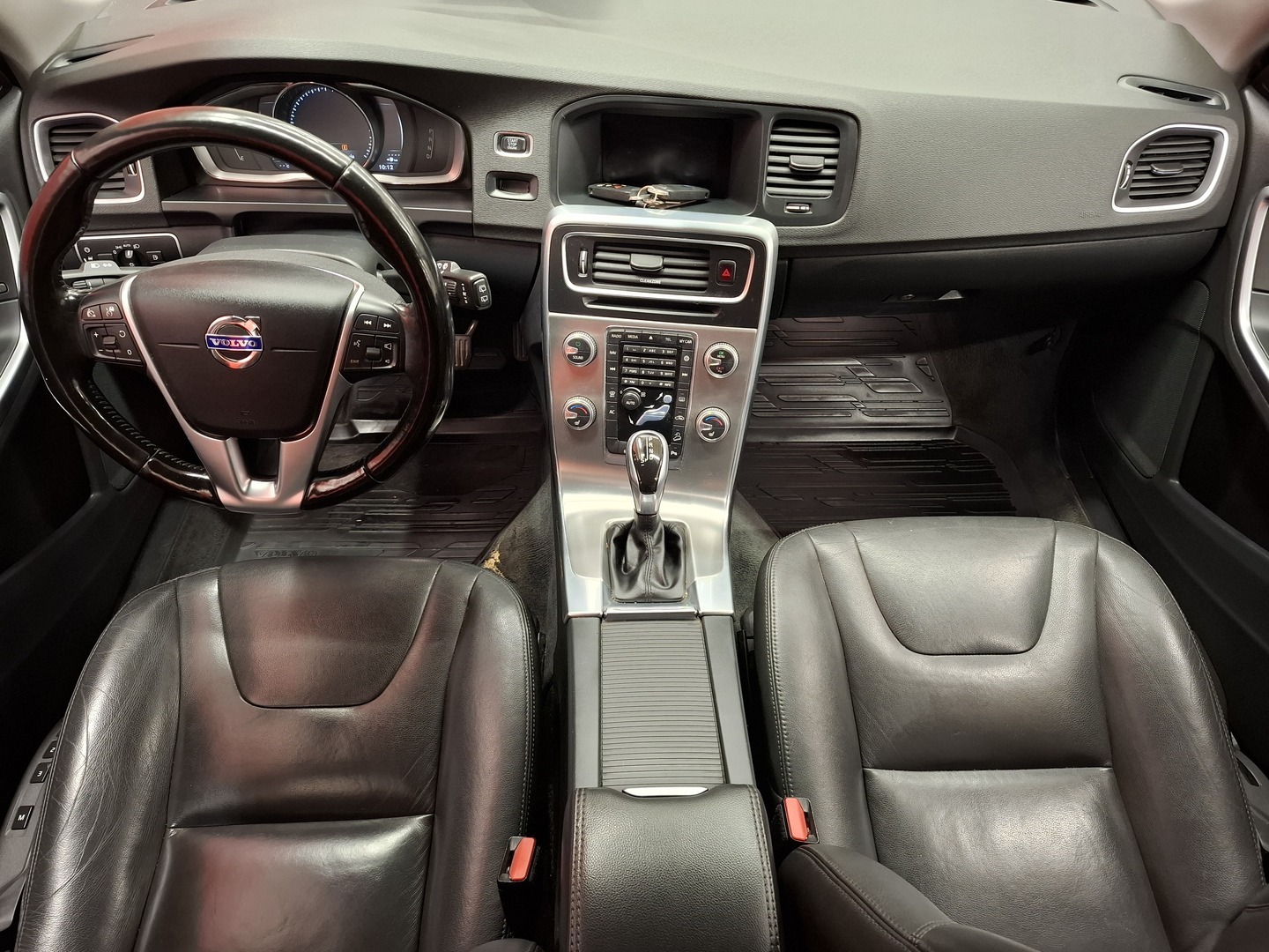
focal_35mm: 23
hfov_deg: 73.9
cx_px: 634
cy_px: 476
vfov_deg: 58.9
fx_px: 843
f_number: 1.8
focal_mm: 5.54
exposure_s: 1/33
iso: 400
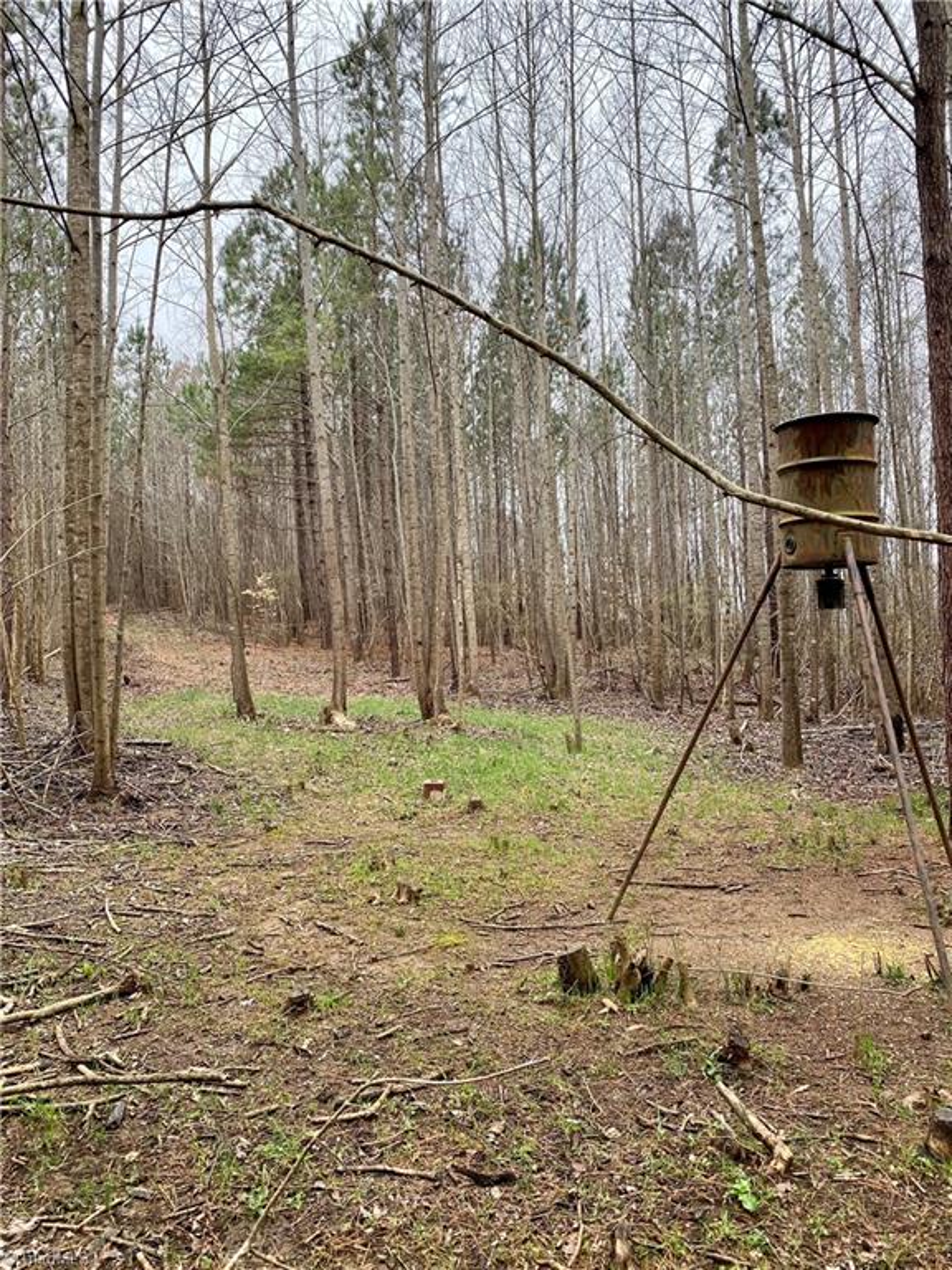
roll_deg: +1.8
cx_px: 476
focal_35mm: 26
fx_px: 953
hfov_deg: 53.1
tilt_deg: +4.2
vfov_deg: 67.3
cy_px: 635
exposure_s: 1/546
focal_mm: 4.25
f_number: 1.8
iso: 32
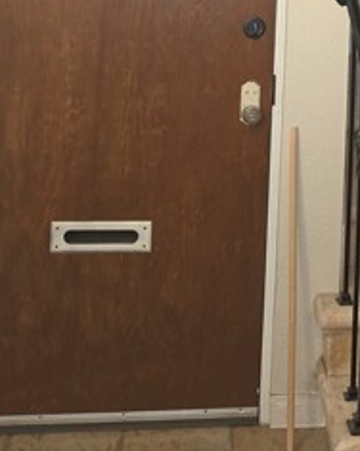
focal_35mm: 61
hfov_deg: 24.3
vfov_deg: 28.7
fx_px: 815
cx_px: 316
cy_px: -21
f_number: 1.4
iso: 64
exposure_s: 1/40
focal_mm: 6.5
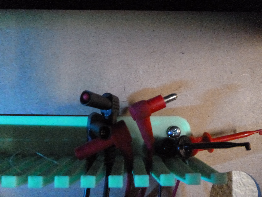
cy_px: 98
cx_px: 131
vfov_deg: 54.9
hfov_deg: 69.4
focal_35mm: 25
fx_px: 189
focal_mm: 4.5
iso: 1600
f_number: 3.1
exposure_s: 1/4
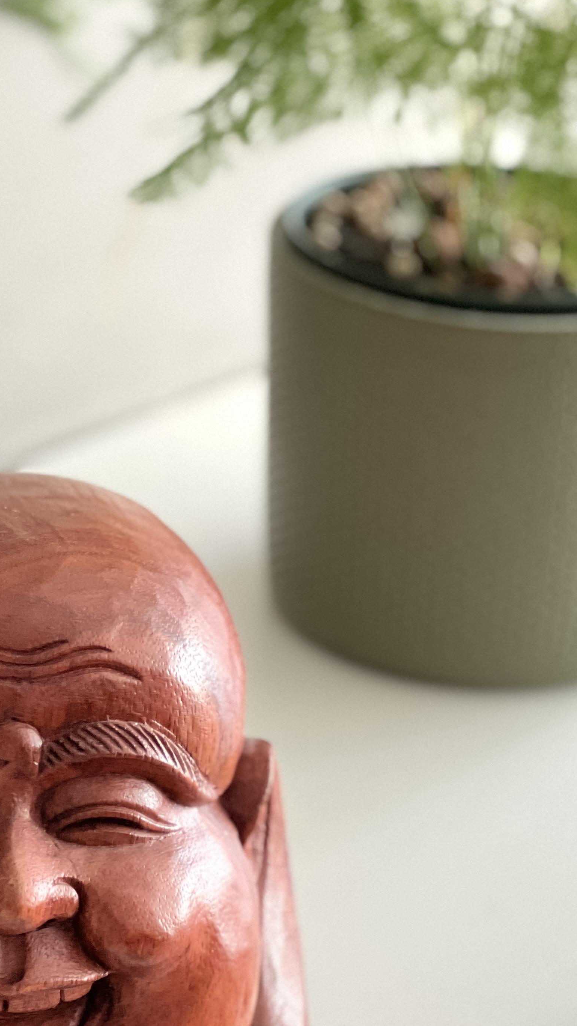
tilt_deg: -24.3
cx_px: 132
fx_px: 3345
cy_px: 575
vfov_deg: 17.4
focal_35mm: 123
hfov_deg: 9.8
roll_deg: -2.4
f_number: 2.8
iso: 500
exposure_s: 1/22
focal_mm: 9
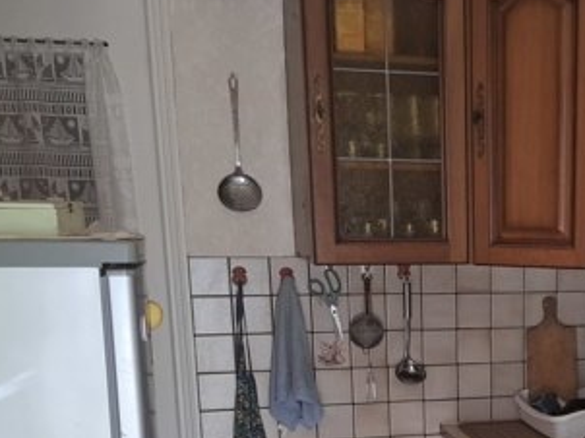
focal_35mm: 61
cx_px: 535
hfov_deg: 30.2
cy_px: 426
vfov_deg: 23.1
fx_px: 1030
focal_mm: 5.54
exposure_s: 1/100
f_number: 1.8
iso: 125
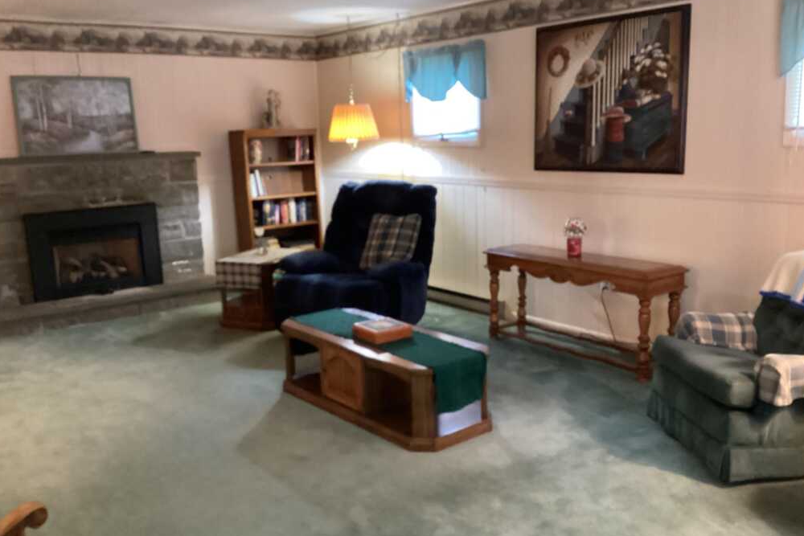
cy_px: 270
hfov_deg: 57.2
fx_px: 737
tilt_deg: -10.8
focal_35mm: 33
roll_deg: +1.9
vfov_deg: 40.0
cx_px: 404
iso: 640
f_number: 2.4
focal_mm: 3.3
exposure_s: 1/24
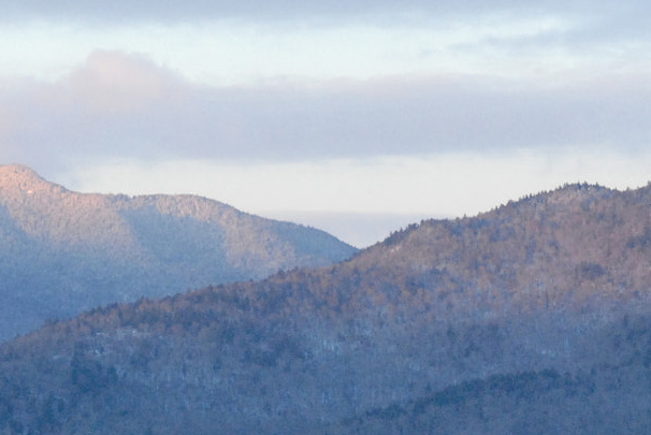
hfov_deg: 6.3
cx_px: 168
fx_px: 5881
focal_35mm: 325
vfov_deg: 4.2
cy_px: 327
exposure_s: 1/125
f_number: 8
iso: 1600
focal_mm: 82
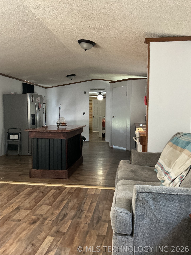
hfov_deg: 48.2
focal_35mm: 29
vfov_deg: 61.7
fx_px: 213
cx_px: 96
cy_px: 128
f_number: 1.8
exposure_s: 1/40
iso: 200
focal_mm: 3
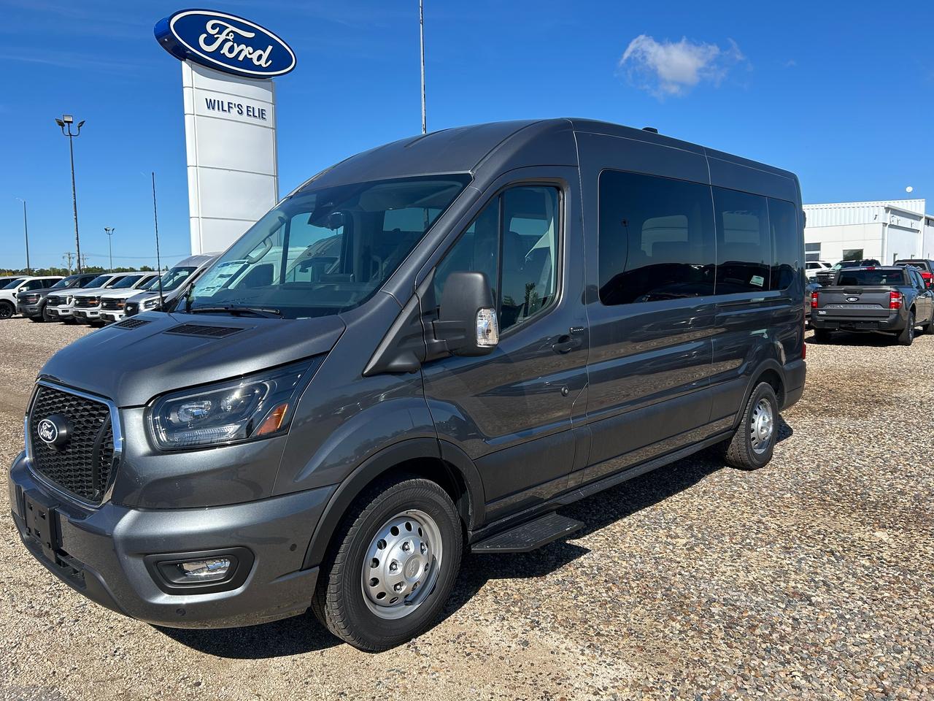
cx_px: 467
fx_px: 702
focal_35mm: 26
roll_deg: +1.6
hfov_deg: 67.3
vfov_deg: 53.1
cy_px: 350
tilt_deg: -3.7
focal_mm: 5.7
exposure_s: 1/3460
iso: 50
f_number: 1.5
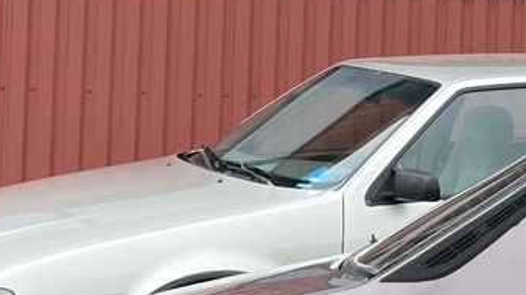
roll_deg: -2.2
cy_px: 141
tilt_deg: -0.7
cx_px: 976
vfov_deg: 9.0
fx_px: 1869
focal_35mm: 134
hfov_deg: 14.0
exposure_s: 1/196
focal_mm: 4.2
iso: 32
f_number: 1.6
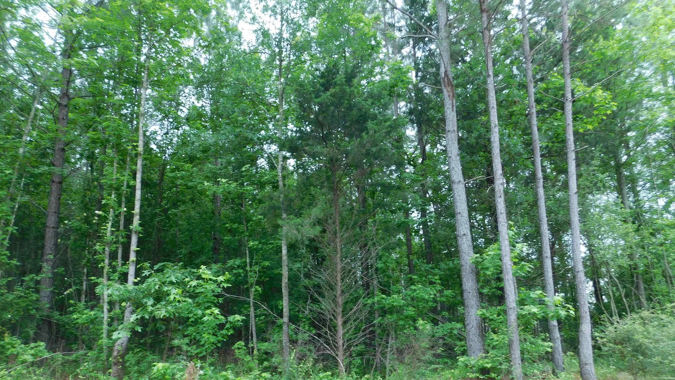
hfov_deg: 71.9
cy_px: 262
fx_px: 465
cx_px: 331
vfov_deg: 43.6
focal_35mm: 26
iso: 125
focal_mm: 4
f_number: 3
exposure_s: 1/100
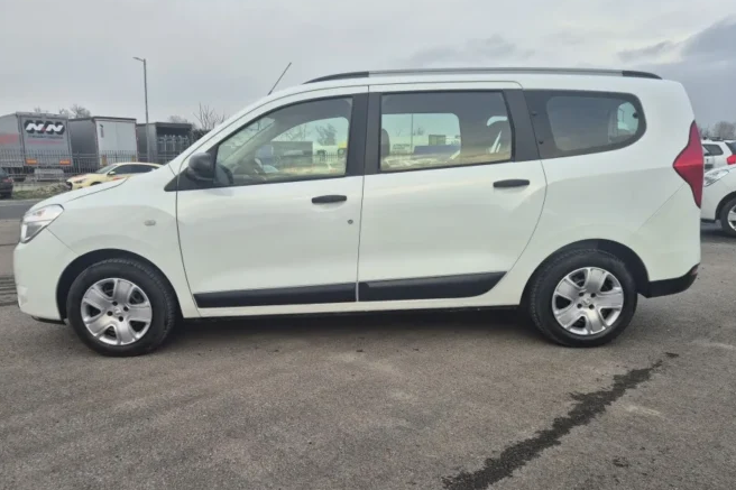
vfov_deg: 46.2
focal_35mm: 28
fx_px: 572
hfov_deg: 65.5
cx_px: 356
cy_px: 289
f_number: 1.8
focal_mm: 5.4
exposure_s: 1/232
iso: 25
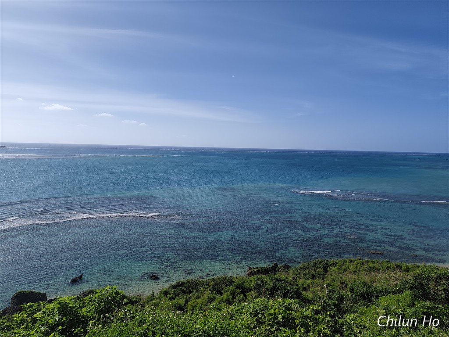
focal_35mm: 23
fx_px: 298
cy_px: 168
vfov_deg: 58.9
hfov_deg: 73.9
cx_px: 224
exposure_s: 1/1173
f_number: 1.7
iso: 50
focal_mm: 6.07
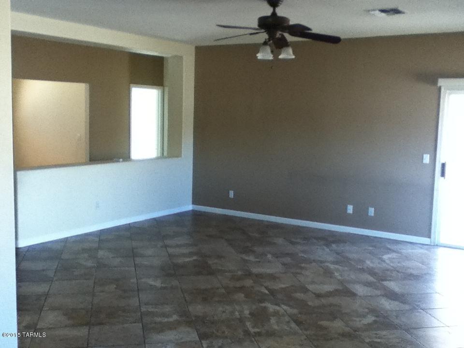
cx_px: 232
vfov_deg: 44.2
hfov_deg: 56.8
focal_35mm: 32
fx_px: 429
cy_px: 174
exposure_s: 1/30
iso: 160
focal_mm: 3.85
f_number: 2.4
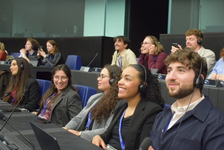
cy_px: 74
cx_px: 144
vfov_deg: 25.6
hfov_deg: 37.4
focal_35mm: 53
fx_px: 328
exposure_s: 1/60
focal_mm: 23
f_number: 3.8
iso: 2000
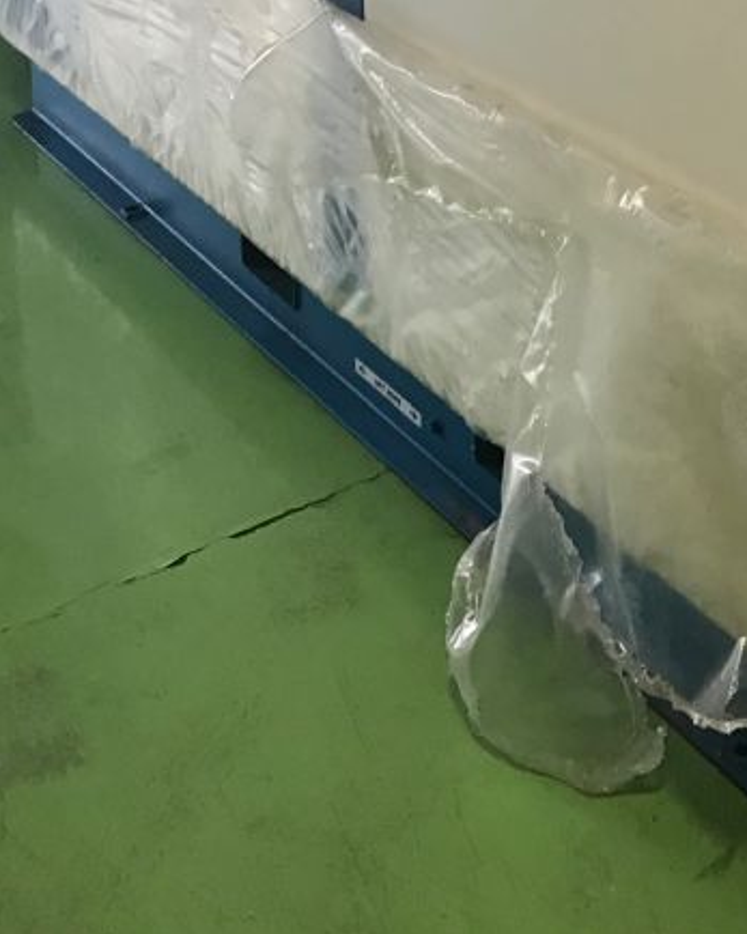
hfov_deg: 22.9
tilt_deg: -15.5
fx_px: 1742
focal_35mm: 63
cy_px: -133
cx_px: 805
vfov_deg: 27.1
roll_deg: -3.4
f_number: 1.8
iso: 40
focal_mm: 3.99
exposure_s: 1/30
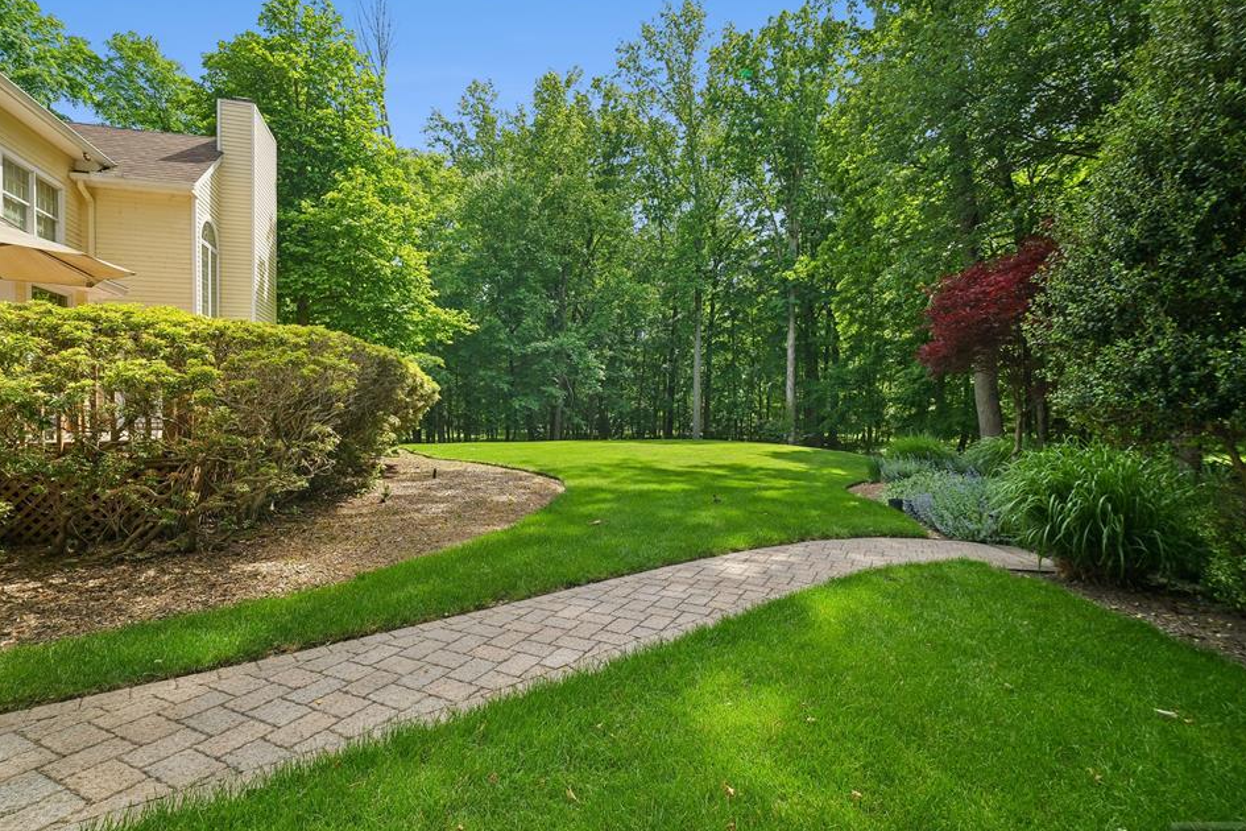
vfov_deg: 49.5
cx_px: 630
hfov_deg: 69.4
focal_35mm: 26
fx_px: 900
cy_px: 437
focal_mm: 24
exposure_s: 1/200
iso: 640
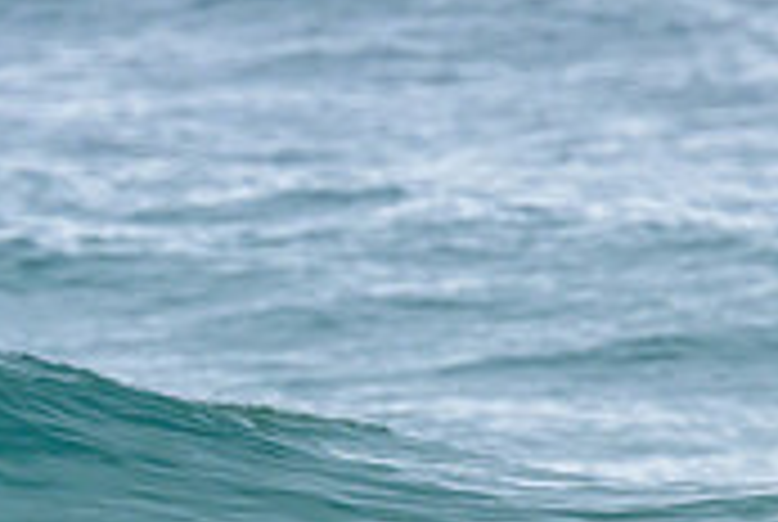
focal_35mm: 2092
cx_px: -108
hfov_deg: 1.0
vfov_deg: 0.7
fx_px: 45287
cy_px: 754
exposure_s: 1/2000
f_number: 11
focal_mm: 610
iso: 1800
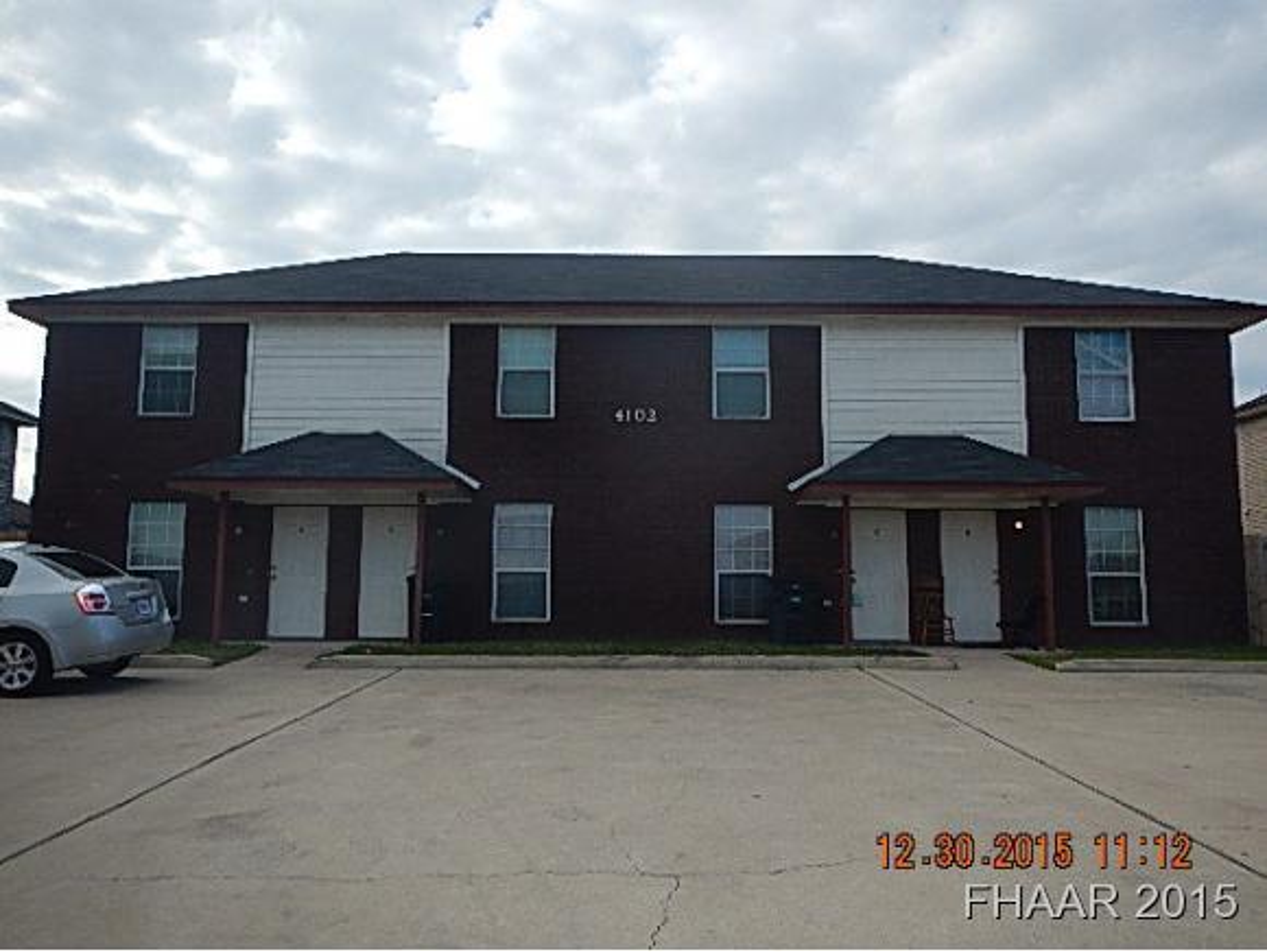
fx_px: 1026
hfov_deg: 63.4
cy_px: 476
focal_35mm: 28
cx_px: 634
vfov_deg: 49.8
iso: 125
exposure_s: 1/1000
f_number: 3.9
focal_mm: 5
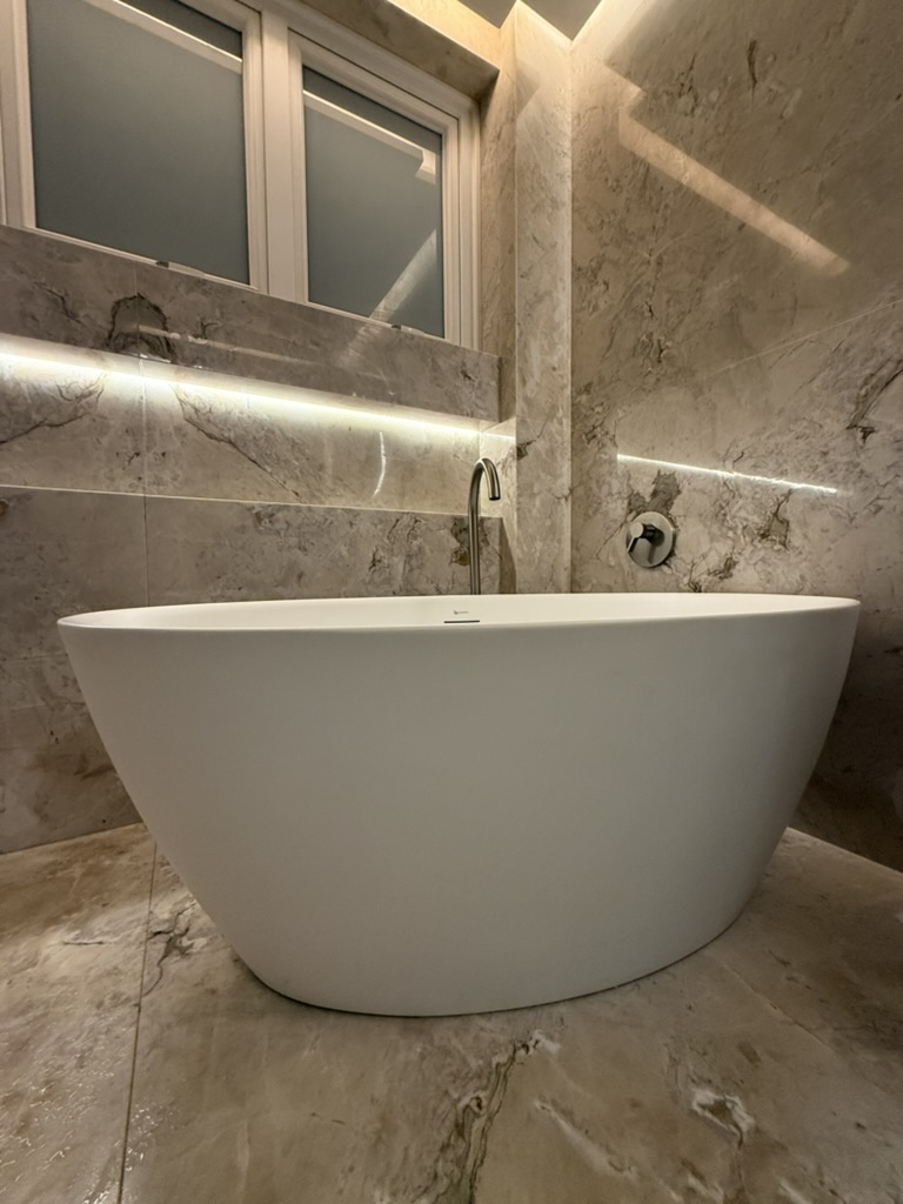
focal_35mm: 14
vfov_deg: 102.1
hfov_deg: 85.7
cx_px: 452
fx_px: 487
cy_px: 602
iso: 320
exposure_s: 1/65
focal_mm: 2.22
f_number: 2.2
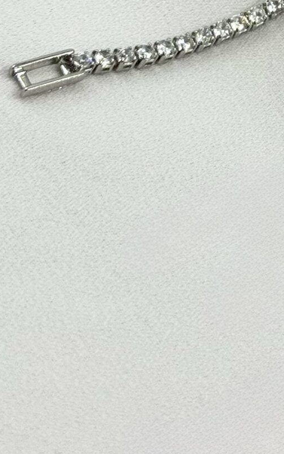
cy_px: -212
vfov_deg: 12.5
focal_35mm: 160
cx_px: 502
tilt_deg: -38.5
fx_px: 1981
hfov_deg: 7.9
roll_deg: -32.1
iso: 64
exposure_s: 1/1193
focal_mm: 6.76
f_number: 1.78
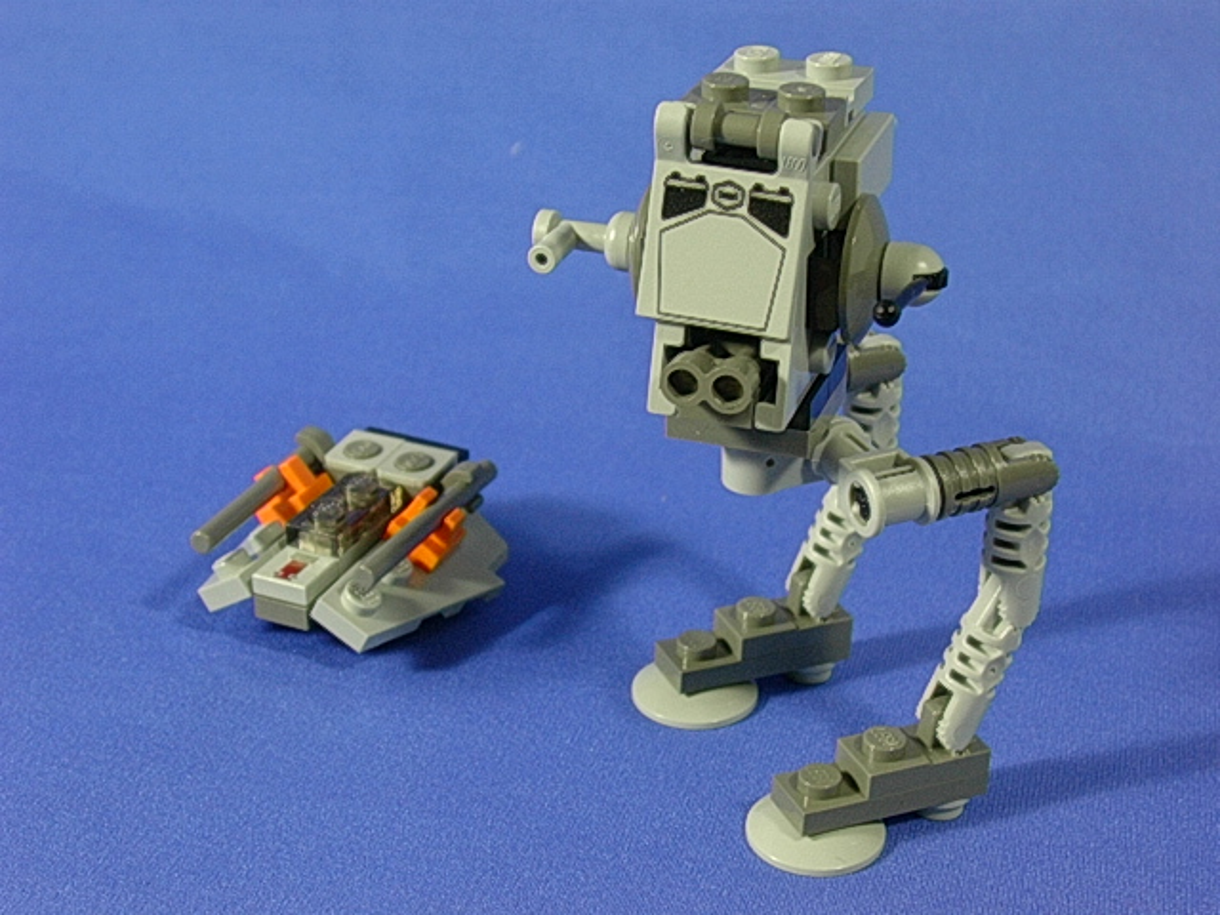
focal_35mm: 60
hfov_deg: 32.2
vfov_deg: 24.4
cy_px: 458
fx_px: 2115
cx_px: 610
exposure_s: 1/7.7
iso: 70
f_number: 3.4
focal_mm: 9
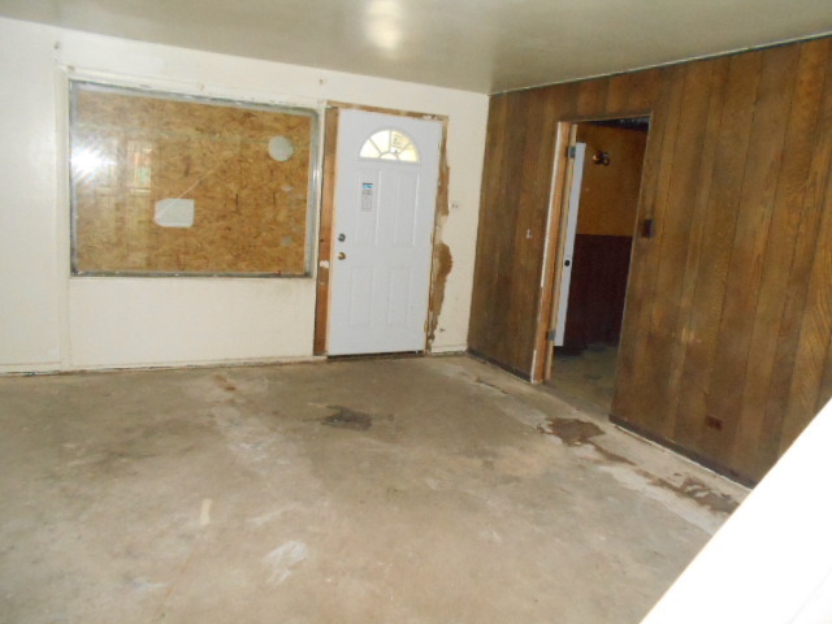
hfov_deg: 67.3
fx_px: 625
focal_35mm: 26
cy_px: 312
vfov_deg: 53.1
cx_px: 416
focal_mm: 4.6
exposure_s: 1/25
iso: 900
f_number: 3.2
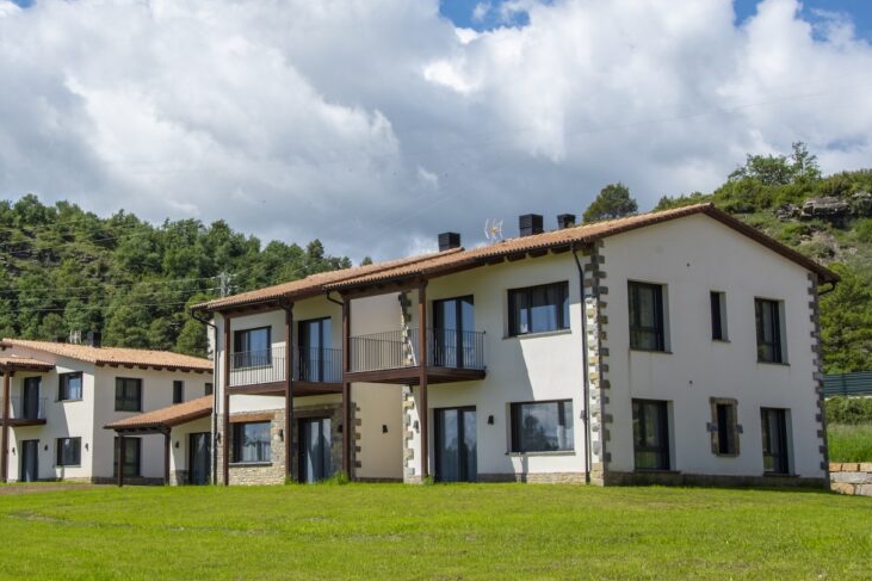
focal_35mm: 63
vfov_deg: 21.5
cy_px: 253
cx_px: 285
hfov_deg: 31.6
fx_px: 1526
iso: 125
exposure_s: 1/100
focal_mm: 30
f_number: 18
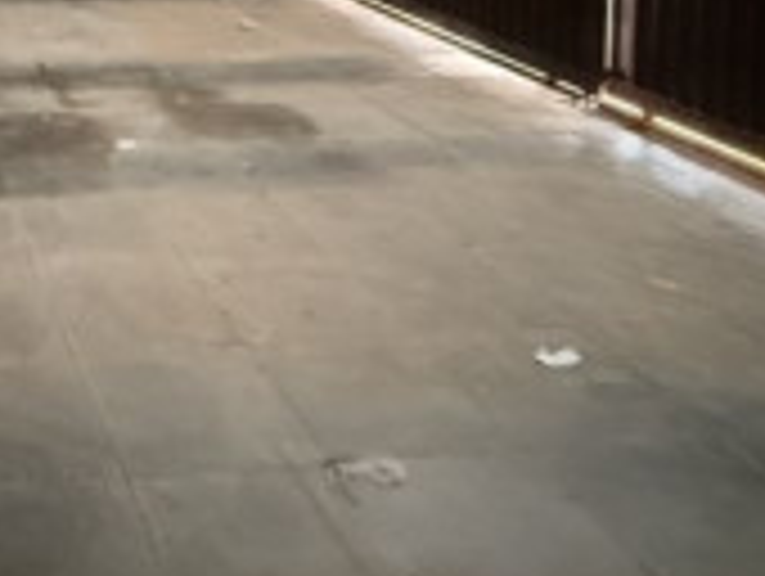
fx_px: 1062
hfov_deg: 34.5
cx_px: -63
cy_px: -176
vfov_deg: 25.9
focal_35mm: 48
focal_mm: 2.22
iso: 2000
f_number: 2.2
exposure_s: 1/30
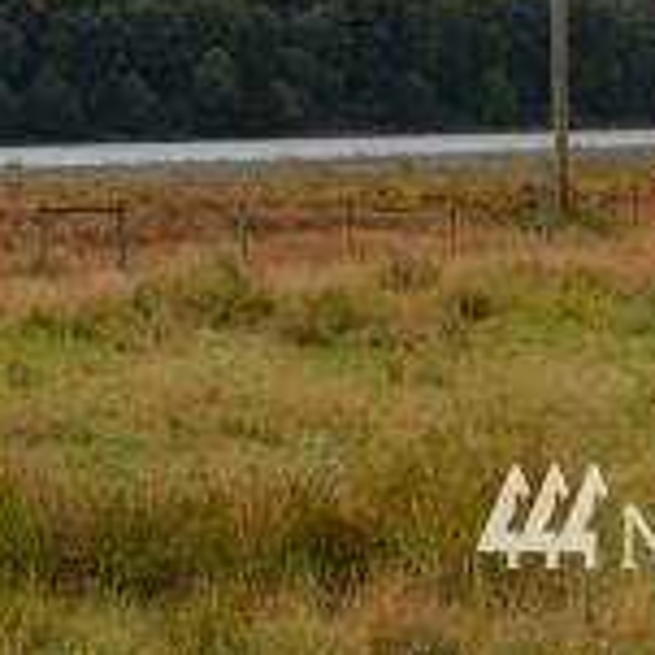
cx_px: 720
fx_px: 4437
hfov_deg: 8.4
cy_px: 37
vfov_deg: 8.4
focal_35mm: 207
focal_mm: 55
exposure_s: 1/200
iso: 100
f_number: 10
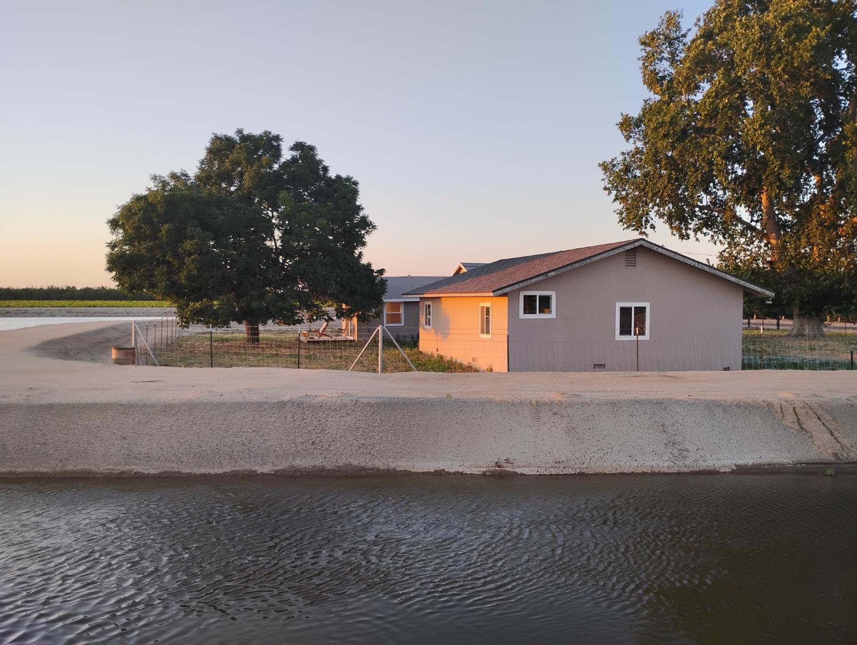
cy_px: 322
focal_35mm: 28
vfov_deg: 49.8
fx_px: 694
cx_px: 428
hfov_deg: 63.4
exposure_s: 1/120
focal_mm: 4.26
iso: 144
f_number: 1.8
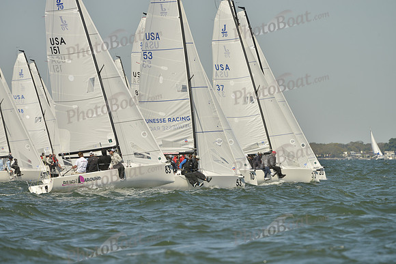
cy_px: 132
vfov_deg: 3.4
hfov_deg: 5.2
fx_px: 4401
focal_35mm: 400
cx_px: 198
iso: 280
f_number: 9
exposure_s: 1/1250
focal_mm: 400
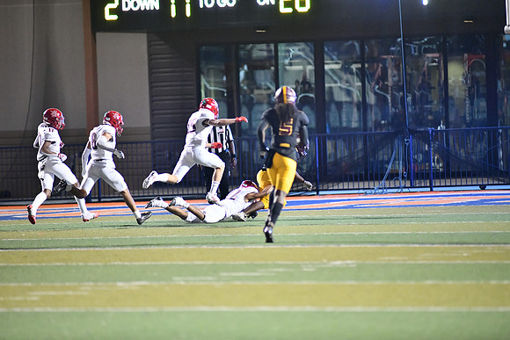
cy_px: 170
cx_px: 255
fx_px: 4251
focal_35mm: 300
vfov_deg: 4.6
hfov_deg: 6.9
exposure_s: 1/1000
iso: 8000
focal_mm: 300
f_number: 2.8
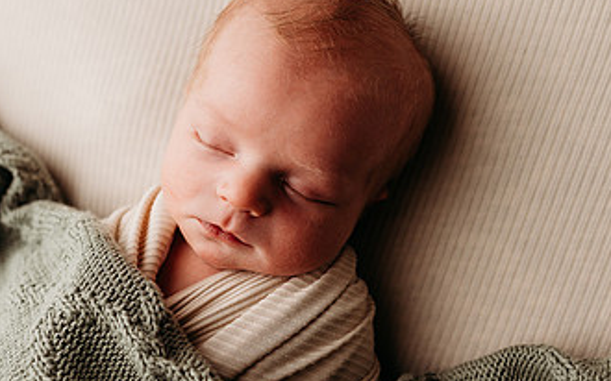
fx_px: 716
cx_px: 265
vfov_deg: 29.8
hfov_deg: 46.1
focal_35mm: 43
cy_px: 201
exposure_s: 1/160
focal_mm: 24
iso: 80
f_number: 2.8
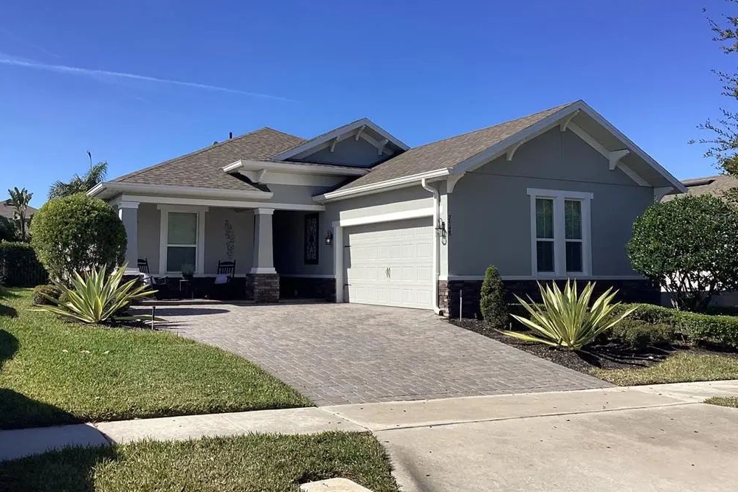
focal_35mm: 33
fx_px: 677
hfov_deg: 57.2
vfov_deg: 39.9
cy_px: 218
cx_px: 370
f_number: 2.4
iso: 25
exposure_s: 1/1481
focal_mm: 3.3
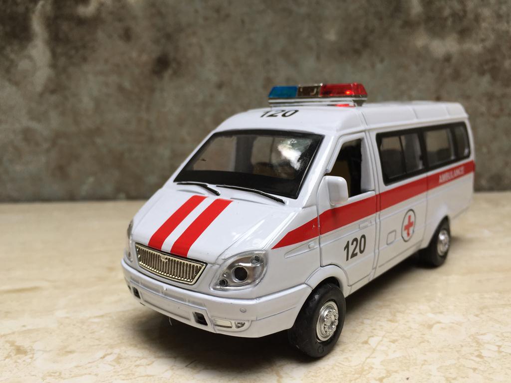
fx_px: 428
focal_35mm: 29
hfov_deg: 61.7
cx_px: 256
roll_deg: -0.3
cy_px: 192
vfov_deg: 48.2
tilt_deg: -12.4
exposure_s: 1/108
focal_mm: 4.15
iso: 32
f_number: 2.2
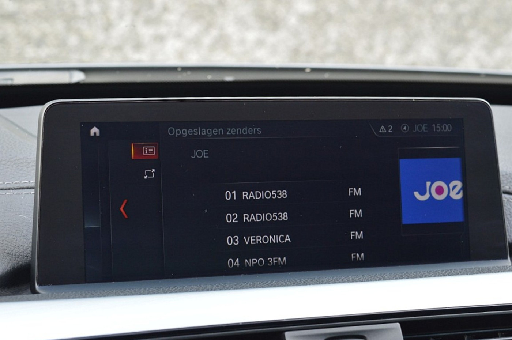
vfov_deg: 22.6
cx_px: 256
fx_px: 852
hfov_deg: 33.4
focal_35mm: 60
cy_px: 170
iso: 800
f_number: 8
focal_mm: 40
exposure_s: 1/60
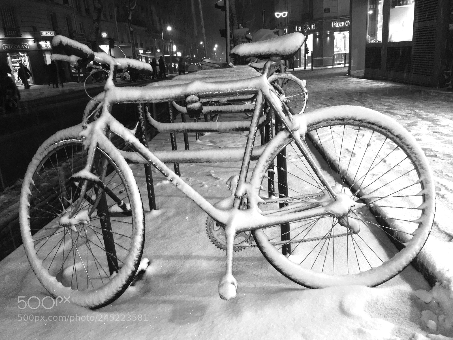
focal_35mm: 29
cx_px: 226
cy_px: 170
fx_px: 380
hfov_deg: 61.7
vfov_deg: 48.2
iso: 50
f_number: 2.2
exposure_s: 1/33
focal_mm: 4.15
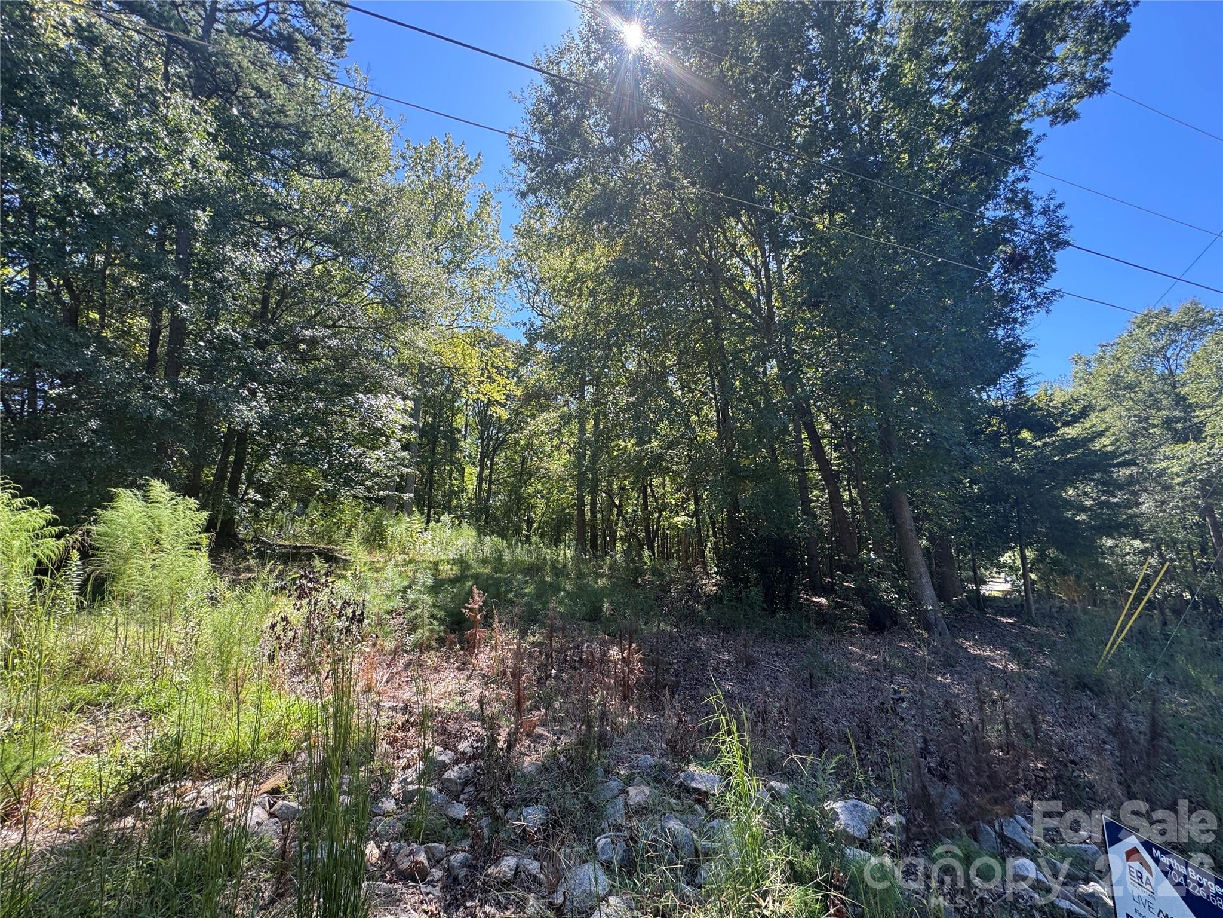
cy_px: 459
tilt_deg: +10.6
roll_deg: +0.8
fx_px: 495
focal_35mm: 14
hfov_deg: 102.1
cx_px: 612
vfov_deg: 85.7
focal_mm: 2.22
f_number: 2.2
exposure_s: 1/190
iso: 40
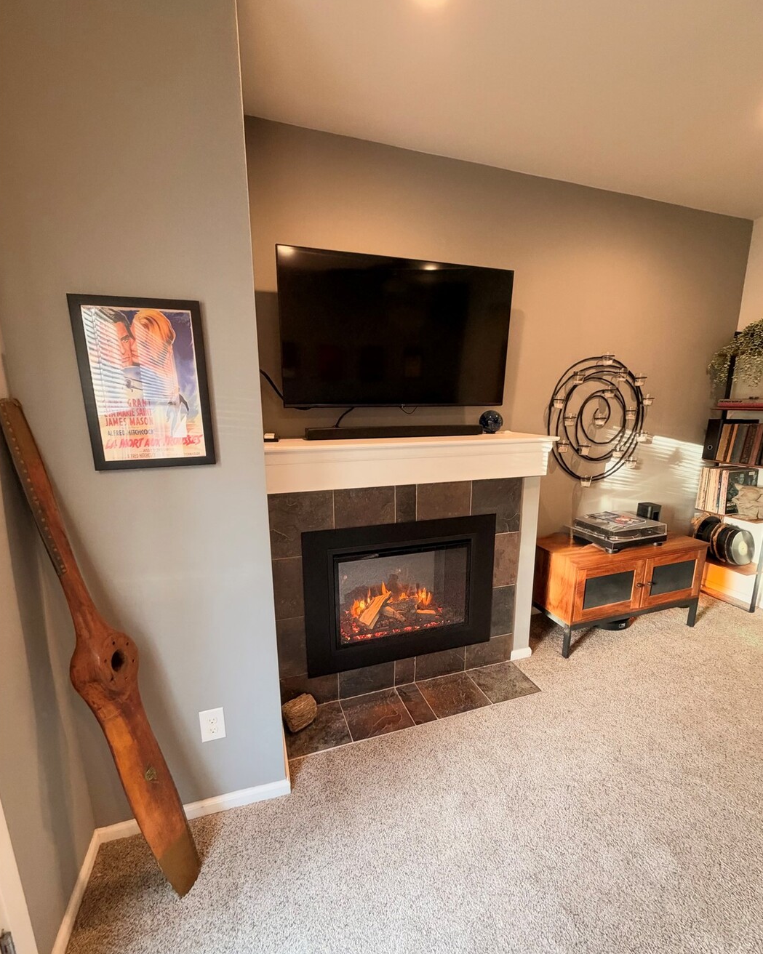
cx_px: 388
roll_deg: +0.8
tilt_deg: -11.6
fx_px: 424
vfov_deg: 96.8
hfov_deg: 84.0
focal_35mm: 15
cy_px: 493
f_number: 2.2
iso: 500
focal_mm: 2.22
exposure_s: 1/60
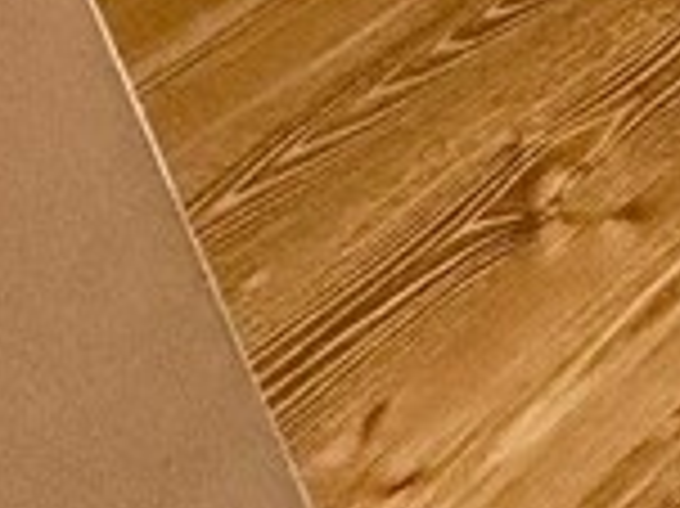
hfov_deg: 12.5
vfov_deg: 10.8
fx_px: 1865
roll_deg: -0.5
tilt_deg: -19.6
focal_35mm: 95
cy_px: -1003
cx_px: 1882
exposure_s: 1/99
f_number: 2.2
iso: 80
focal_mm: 2.22
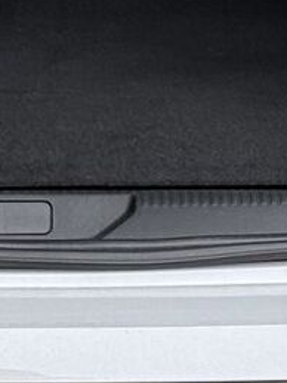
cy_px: -364
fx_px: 3939
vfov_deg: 5.5
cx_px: -74
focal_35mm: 356
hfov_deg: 4.2
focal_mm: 6.76
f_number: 1.78
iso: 100
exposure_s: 1/381
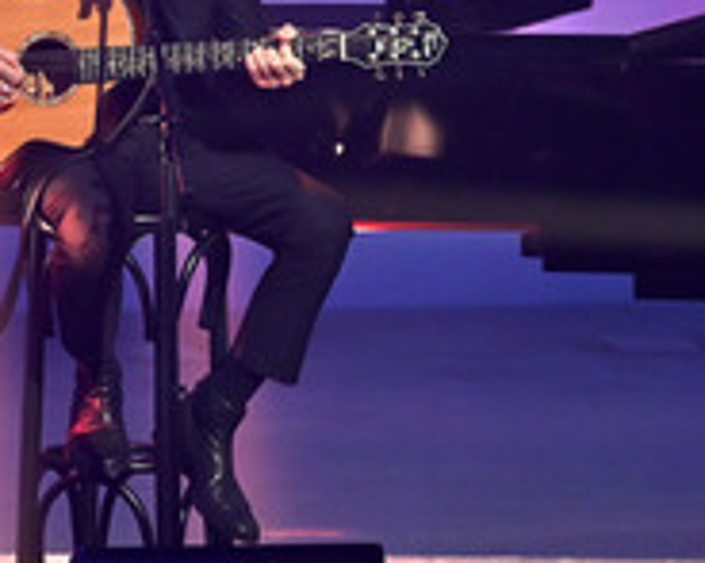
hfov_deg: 4.2
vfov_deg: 3.4
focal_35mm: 460
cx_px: 625
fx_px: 9593
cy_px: 161
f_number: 2.8
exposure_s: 1/400
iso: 1600
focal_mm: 200
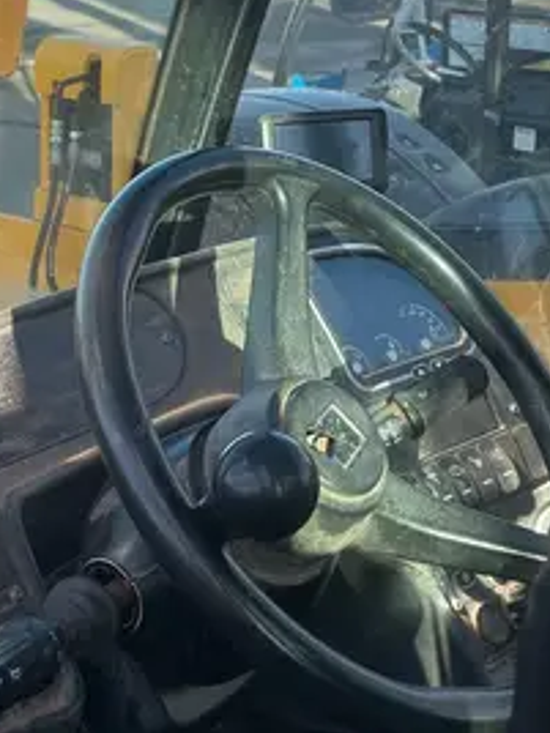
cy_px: 220
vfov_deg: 27.2
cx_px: 263
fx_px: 1504
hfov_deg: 20.7
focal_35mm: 71
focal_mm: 4.2
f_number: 1.6
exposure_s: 1/1490
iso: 50
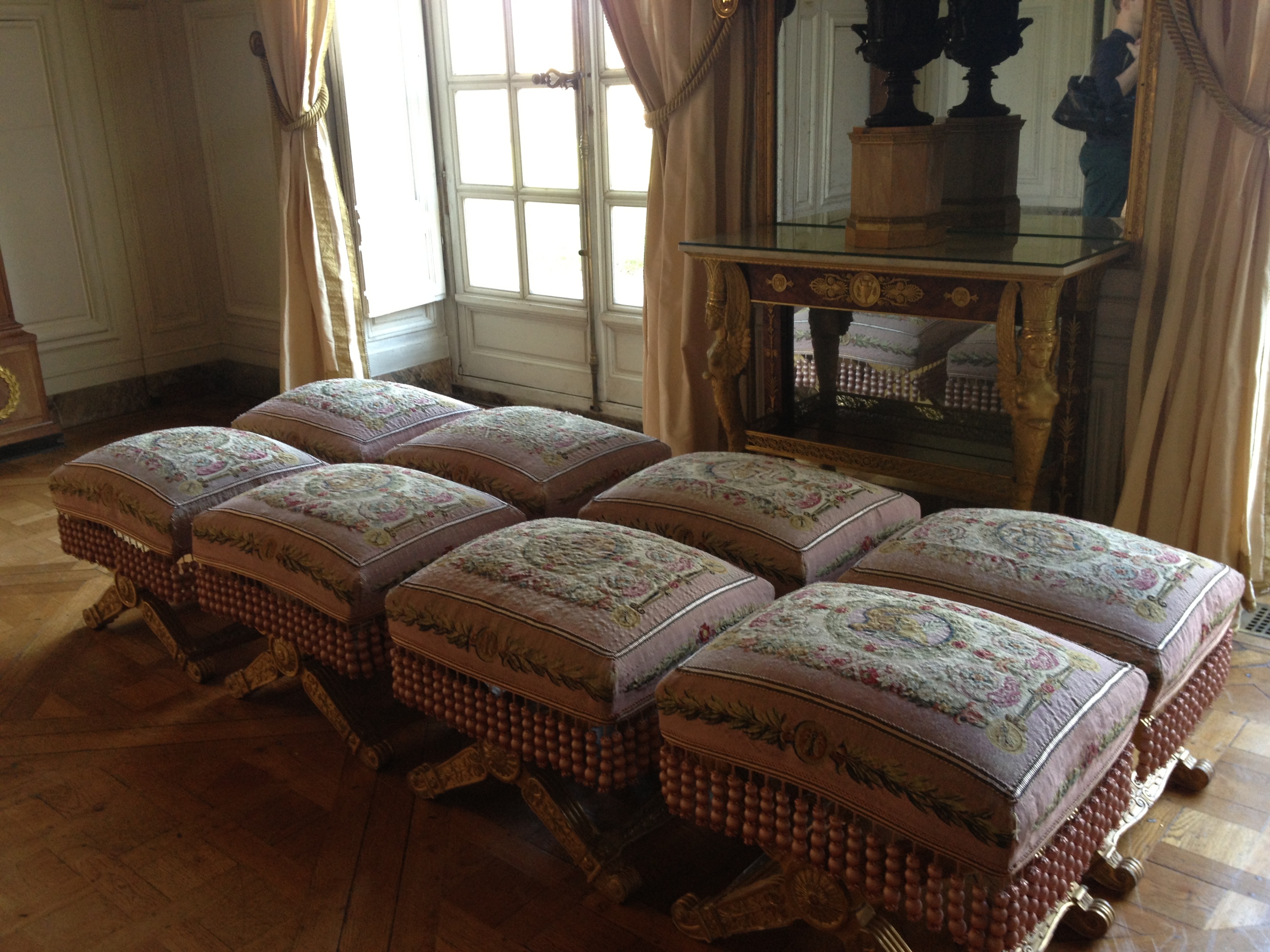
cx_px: 635
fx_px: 1284
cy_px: 476
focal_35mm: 35
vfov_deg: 40.7
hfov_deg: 52.6
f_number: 2.4
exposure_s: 1/20
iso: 80
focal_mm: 4.28
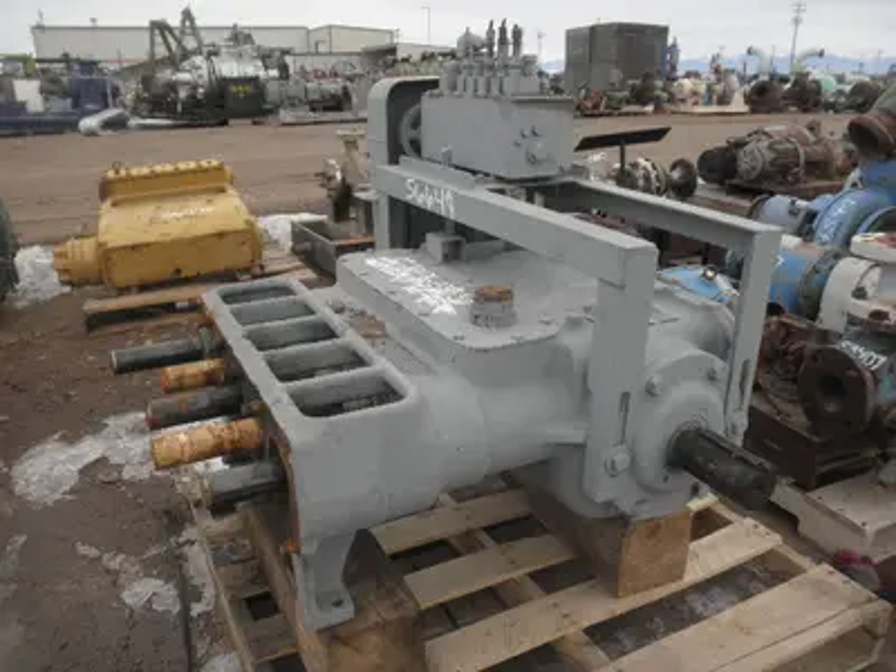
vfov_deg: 49.7
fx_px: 725
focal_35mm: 28
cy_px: 336
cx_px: 448
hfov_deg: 63.4
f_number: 8.5
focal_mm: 5
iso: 64
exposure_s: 1/60
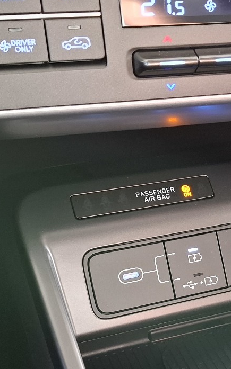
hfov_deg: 19.8
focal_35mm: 63
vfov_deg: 31.9
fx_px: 635
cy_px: 276
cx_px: 247
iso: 400
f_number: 1.8
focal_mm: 5.54
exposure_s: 1/33
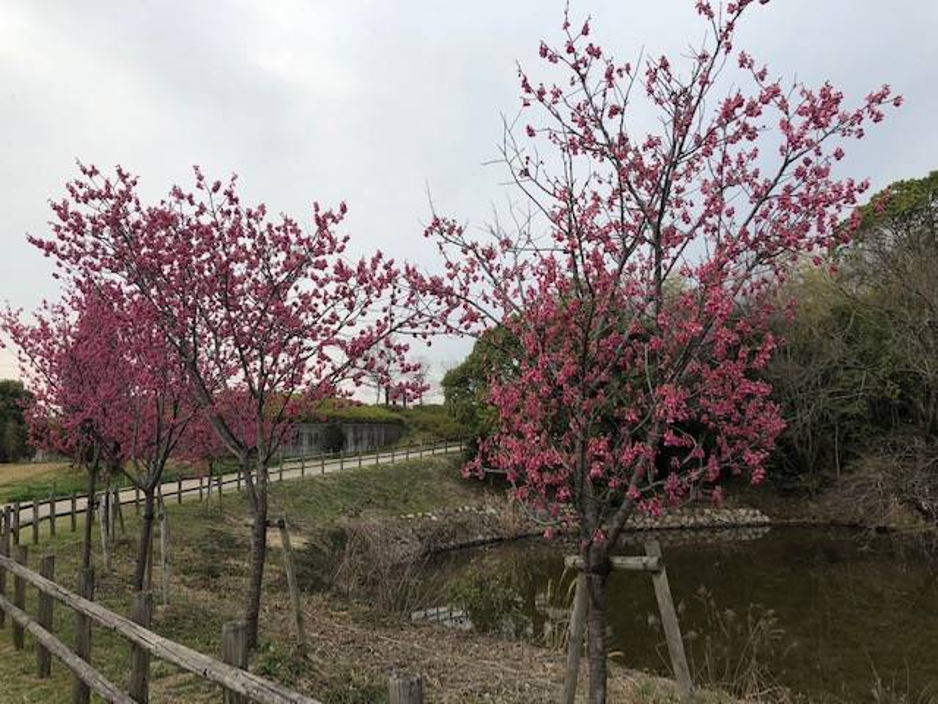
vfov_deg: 49.7
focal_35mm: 28
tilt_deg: +7.2
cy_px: 352
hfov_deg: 63.4
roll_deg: +1.4
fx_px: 759
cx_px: 469
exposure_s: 1/298
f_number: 1.8
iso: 20
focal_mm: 3.99
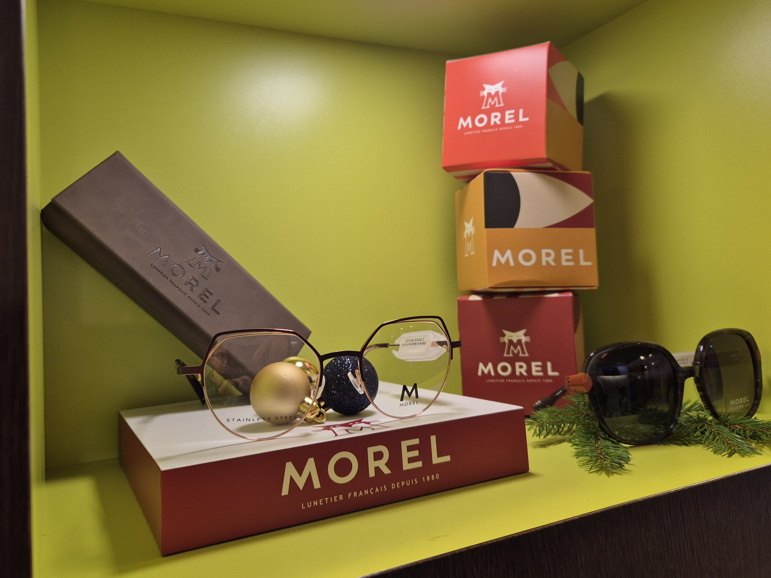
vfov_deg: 49.6
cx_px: 387
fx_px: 624
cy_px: 246
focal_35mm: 28
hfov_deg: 63.4
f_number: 1.8
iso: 50
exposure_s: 1/100
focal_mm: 5.4
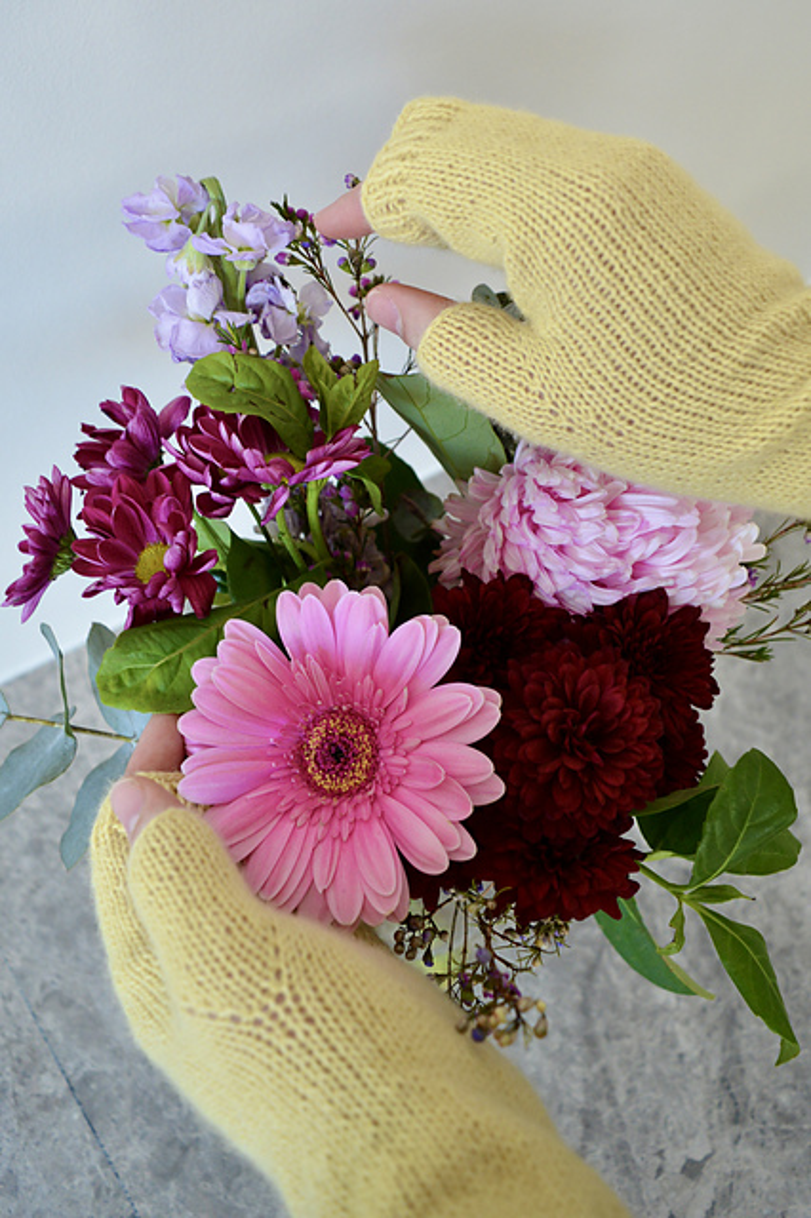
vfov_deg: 67.4
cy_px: 609
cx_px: 406
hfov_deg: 47.9
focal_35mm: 27
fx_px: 913
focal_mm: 18
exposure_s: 1/80
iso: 400
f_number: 4.5
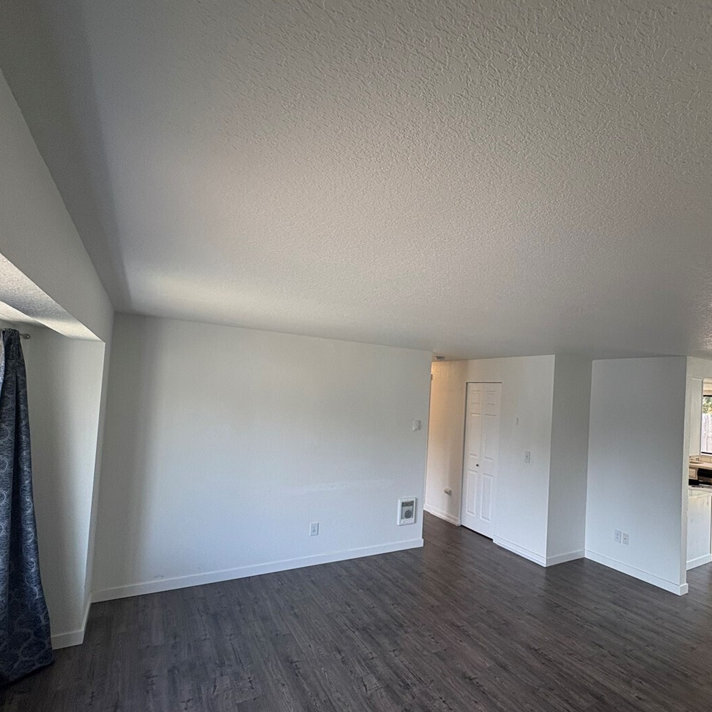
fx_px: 442
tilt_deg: +2.5
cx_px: 444
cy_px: 379
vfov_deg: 77.6
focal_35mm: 19
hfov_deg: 76.3
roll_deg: -2.5
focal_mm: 2.22
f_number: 2.2
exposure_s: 1/120
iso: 125
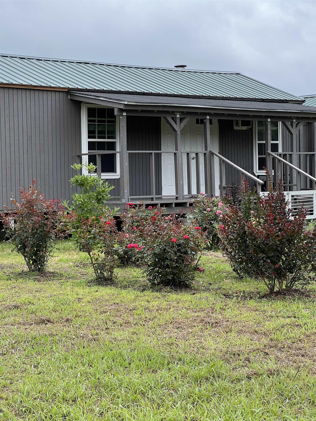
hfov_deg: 19.1
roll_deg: +2.3
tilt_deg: +0.0
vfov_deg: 25.3
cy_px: 210
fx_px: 937
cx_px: 158
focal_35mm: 77
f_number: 2.8
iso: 32
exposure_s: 1/325
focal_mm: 9
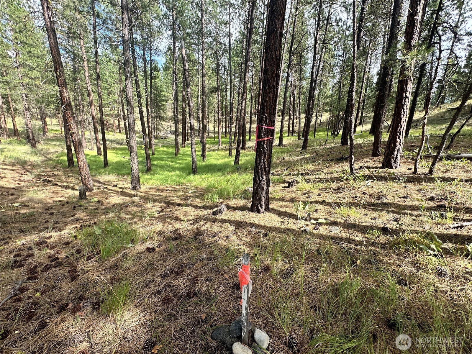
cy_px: 177
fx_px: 191
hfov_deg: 102.1
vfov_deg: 85.7
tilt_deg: -12.6
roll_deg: -1.8
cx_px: 236
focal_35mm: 14
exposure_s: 1/407
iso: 40
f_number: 2.2
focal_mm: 2.22
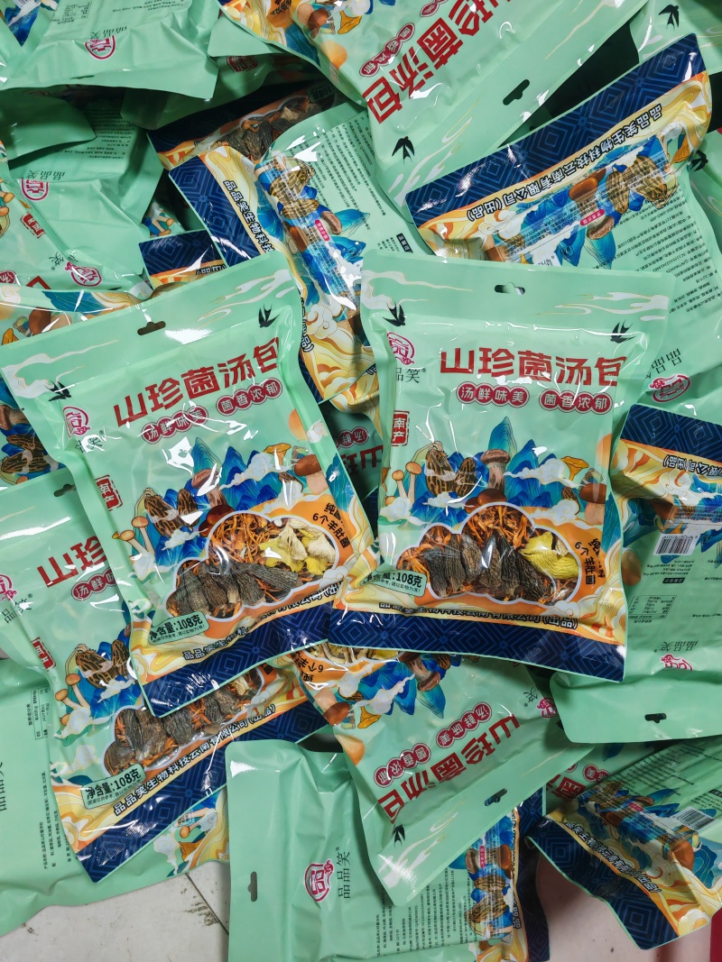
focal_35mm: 27
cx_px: 361
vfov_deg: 65.3
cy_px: 481
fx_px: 751
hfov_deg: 51.3
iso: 500
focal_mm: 7.62
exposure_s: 1/97
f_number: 1.6
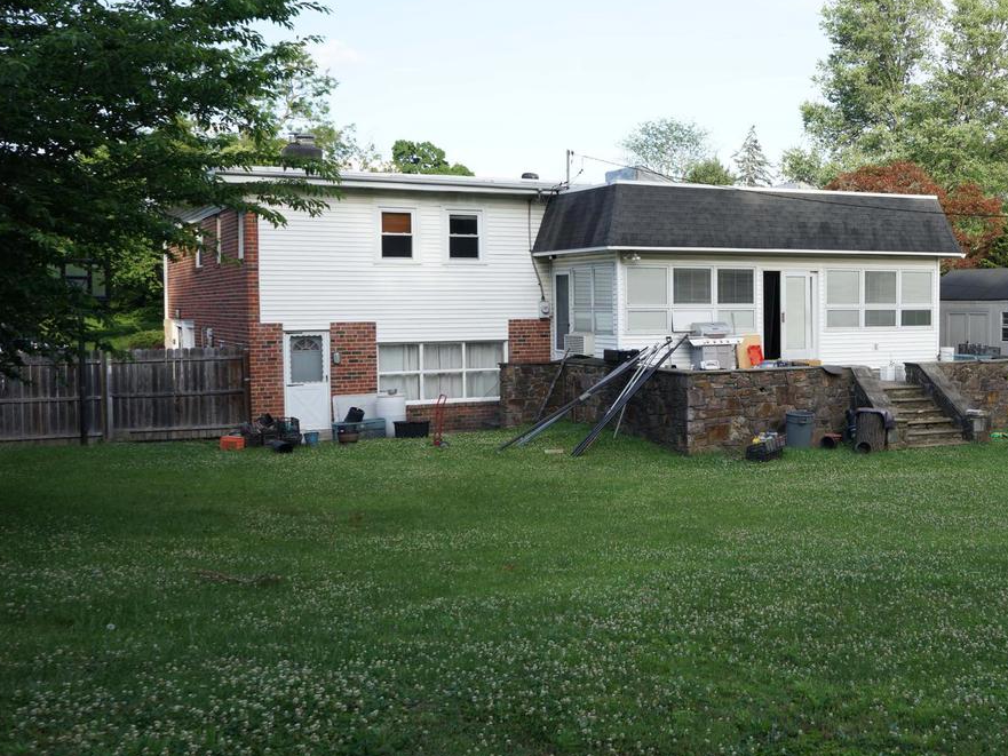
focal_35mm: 44
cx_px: 787
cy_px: 350
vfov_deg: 32.9
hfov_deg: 41.3
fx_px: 1281
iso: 160
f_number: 6.3
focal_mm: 28
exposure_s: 1/125
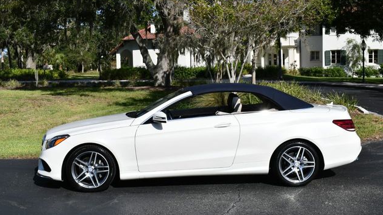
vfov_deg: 25.4
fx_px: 477
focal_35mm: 47
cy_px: 92
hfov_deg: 43.7
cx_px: 194
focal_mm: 22
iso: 100
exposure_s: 1/320
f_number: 9
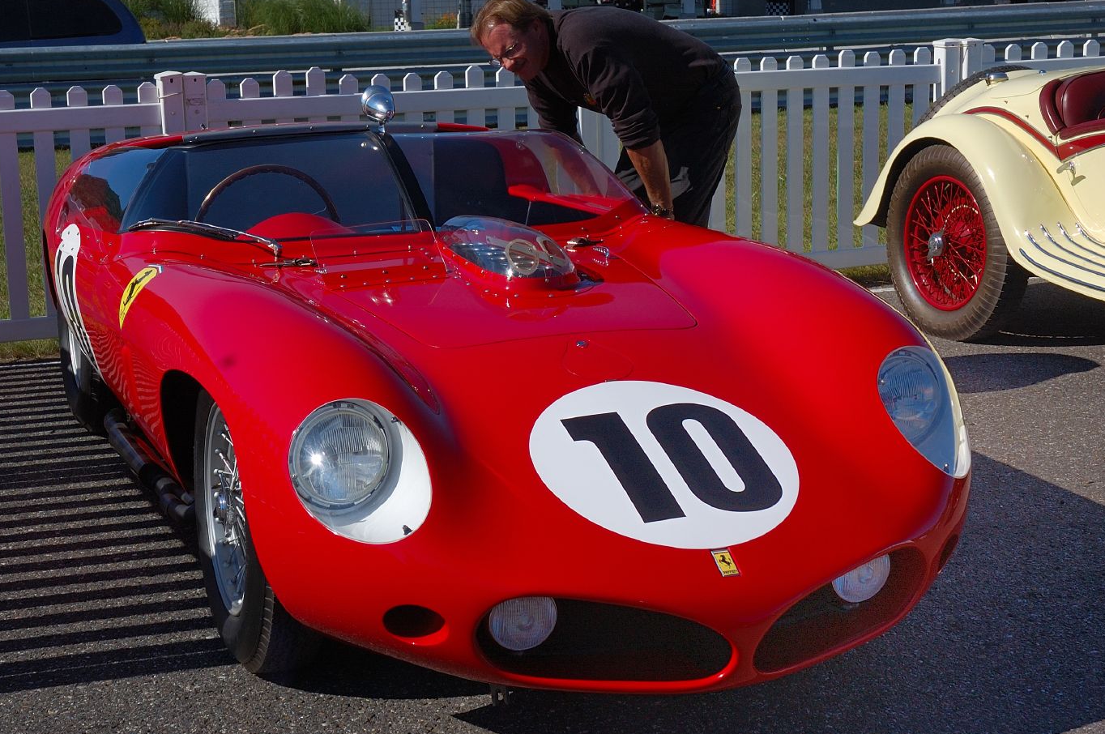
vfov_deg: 22.0
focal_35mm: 62
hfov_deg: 32.6
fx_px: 1888
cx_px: 467
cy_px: 359
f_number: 11
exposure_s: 1/500
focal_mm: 35
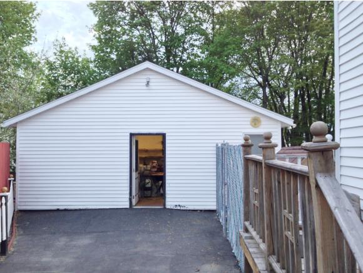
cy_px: 136
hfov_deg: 55.3
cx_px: 182
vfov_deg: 43.0
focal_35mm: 33
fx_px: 346
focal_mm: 4.12
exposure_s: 1/60
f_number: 2.4
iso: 64
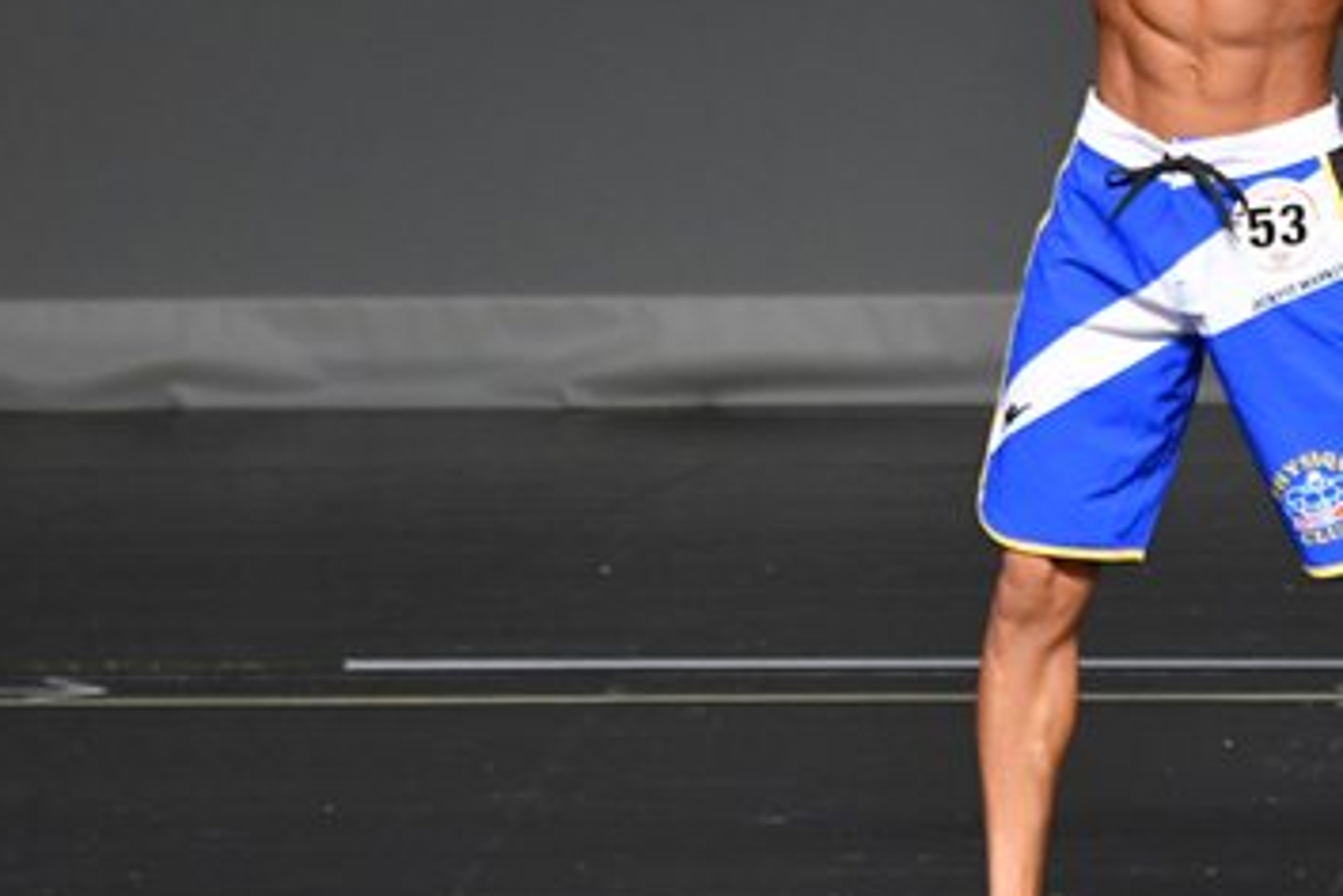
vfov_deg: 2.0
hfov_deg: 3.0
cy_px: 228
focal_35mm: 689
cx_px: 1296
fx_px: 25702
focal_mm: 210
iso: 2500
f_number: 5.6
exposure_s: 1/400
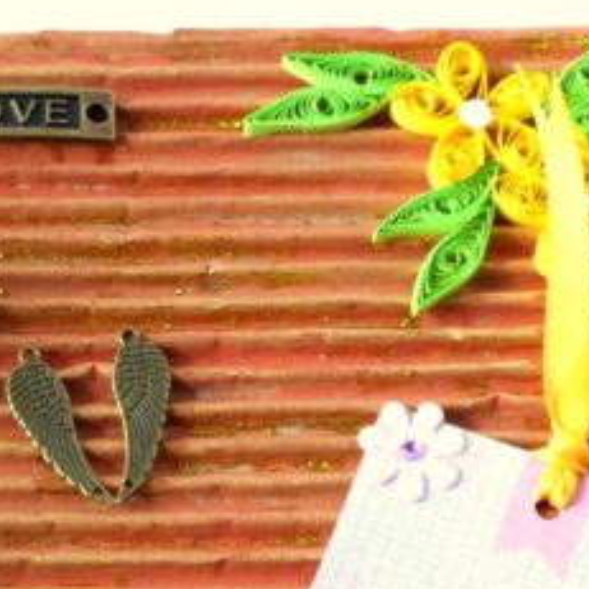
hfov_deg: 13.9
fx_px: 2387
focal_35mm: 124
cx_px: 61
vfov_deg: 14.0
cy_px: 441
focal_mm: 9.8
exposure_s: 1/200
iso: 100
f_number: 2.8
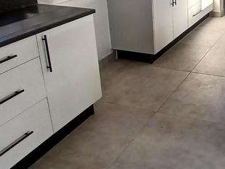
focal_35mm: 44
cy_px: 20
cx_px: 215
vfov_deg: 31.5
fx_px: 286
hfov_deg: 38.9
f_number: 2.2
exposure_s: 1/50
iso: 50
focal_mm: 1.4
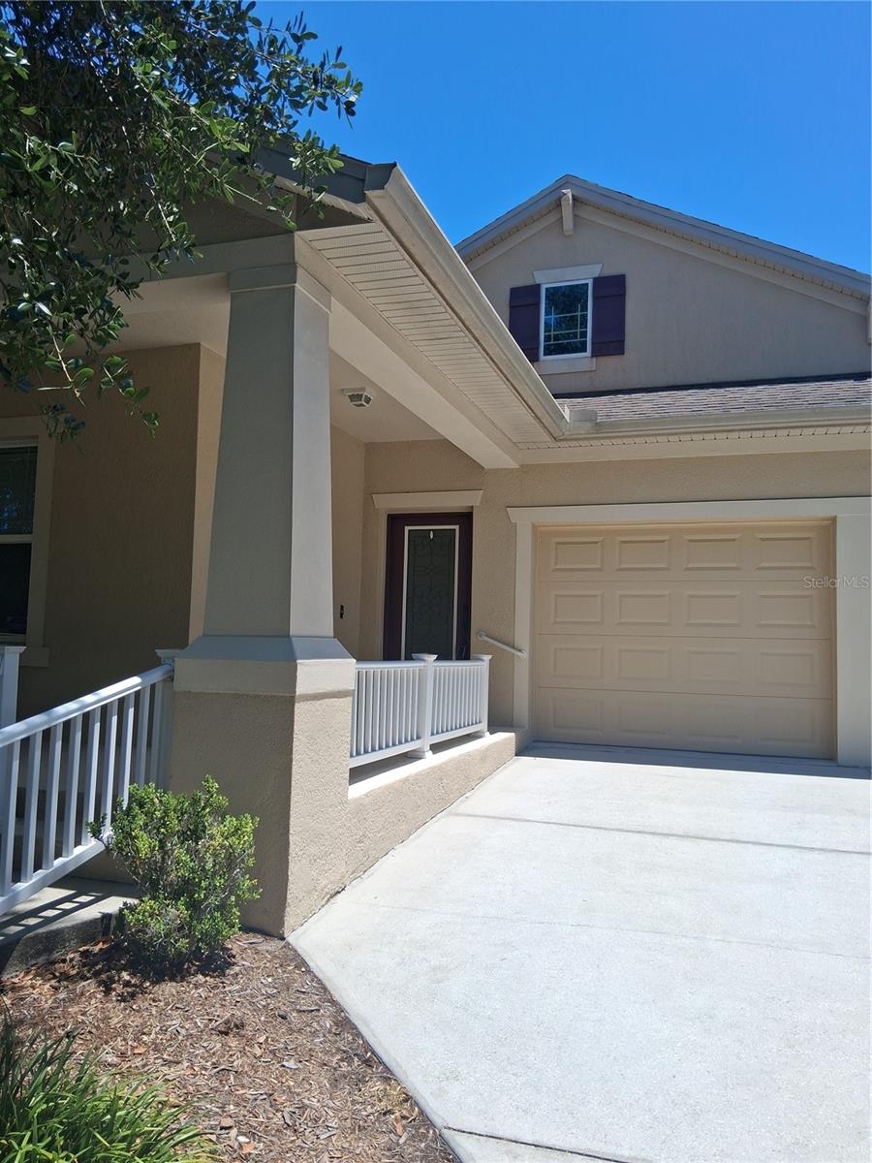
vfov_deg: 67.3
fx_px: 873
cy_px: 582
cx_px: 436
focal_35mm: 26
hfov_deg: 53.1
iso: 25
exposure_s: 1/564
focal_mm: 3.98
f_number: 1.8
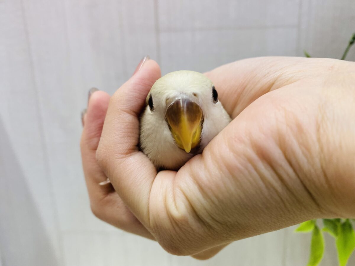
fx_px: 256
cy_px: 133
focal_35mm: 25
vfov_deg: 54.9
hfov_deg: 69.4
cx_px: 178
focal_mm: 4.25
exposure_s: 1/100
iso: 80
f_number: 1.8
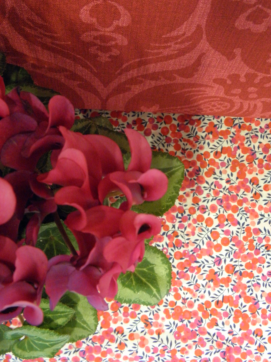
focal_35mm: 41
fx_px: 428
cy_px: 181
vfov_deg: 45.8
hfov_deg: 35.1
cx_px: 136
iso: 400
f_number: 3.8
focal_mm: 7.5
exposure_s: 1/20
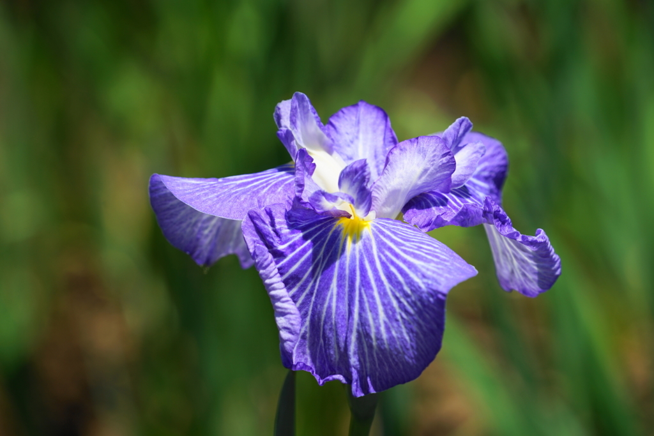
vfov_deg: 5.5
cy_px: 218
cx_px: 327
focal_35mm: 251
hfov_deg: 8.2
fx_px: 4560
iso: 100
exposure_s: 1/500
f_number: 6.3
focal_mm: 251
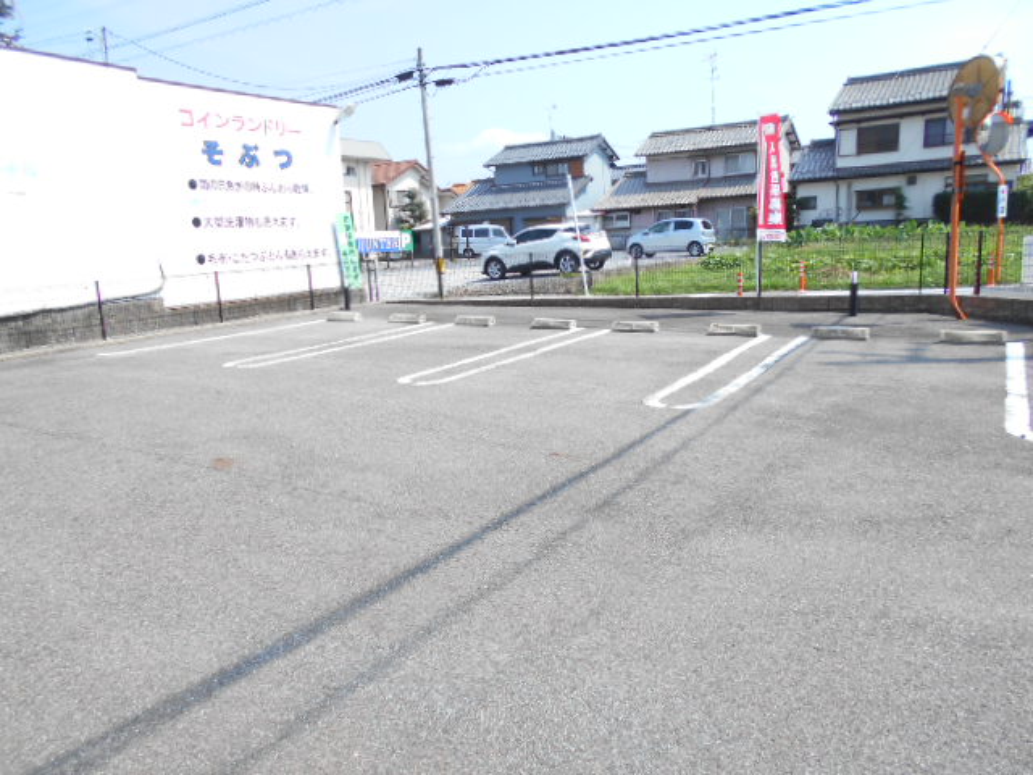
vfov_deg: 53.1
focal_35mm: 26
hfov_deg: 67.3
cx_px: 516
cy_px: 388
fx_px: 776
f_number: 3.2
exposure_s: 1/500
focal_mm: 4.6
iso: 80
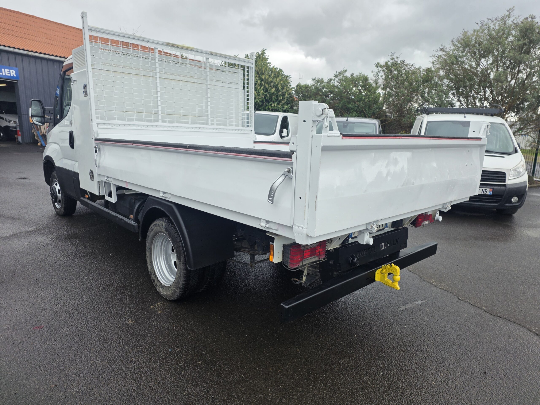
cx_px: 270
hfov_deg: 73.9
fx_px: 359
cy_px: 202
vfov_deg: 58.9
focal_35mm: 23
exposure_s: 1/359
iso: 25
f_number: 1.7
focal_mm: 6.25
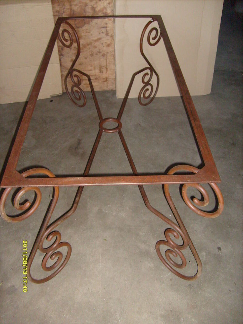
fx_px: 328
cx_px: 122
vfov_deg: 52.6
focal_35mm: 35
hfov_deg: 40.7
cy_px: 162
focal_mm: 5.8
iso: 120
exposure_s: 1/45
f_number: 2.8
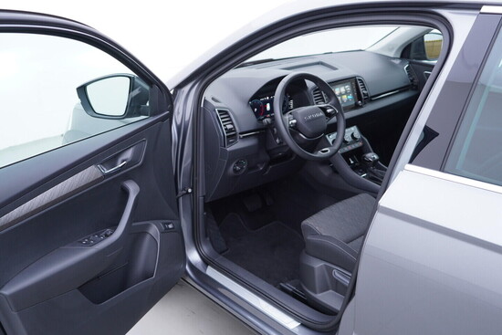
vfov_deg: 36.9
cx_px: 251
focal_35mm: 36
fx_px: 502
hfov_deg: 53.1
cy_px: 168
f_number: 2.8
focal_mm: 24
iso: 160
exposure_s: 1/40
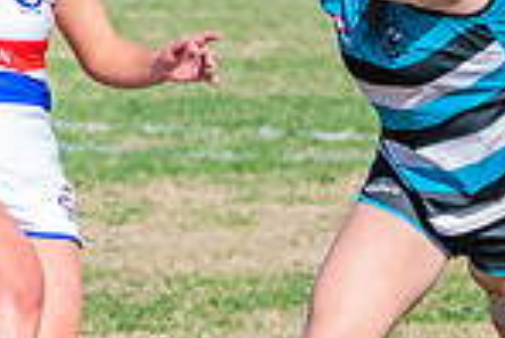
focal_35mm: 1723
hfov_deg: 1.2
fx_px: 24193
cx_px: 77
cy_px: 234
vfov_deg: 0.8
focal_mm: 210
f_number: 9
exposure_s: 1/1600
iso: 800
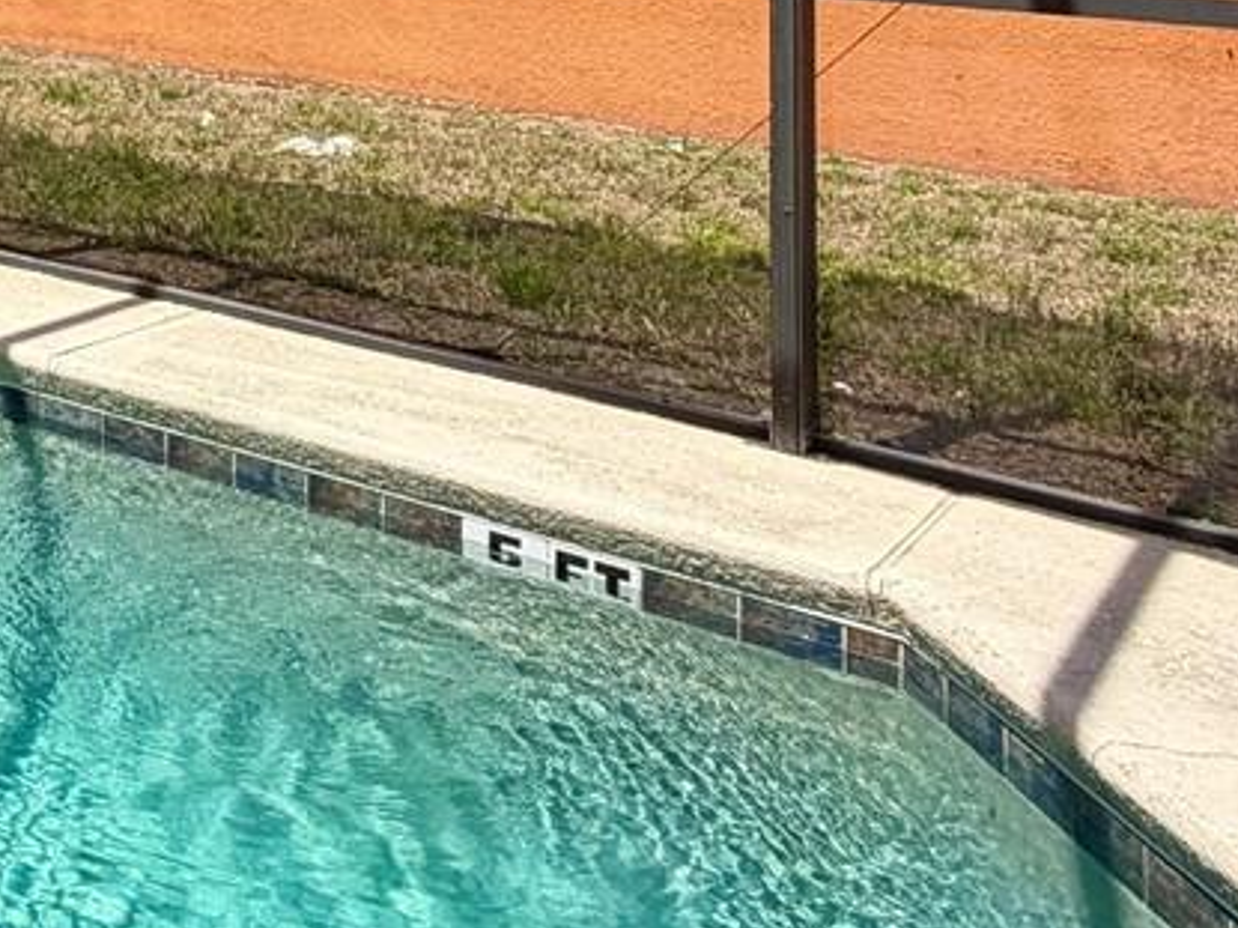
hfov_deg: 29.3
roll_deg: -0.5
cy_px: -304
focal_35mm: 54
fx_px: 1931
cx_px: -337
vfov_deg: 23.6
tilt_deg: +3.3
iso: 40
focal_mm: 2.22
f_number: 2.2
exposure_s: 1/770
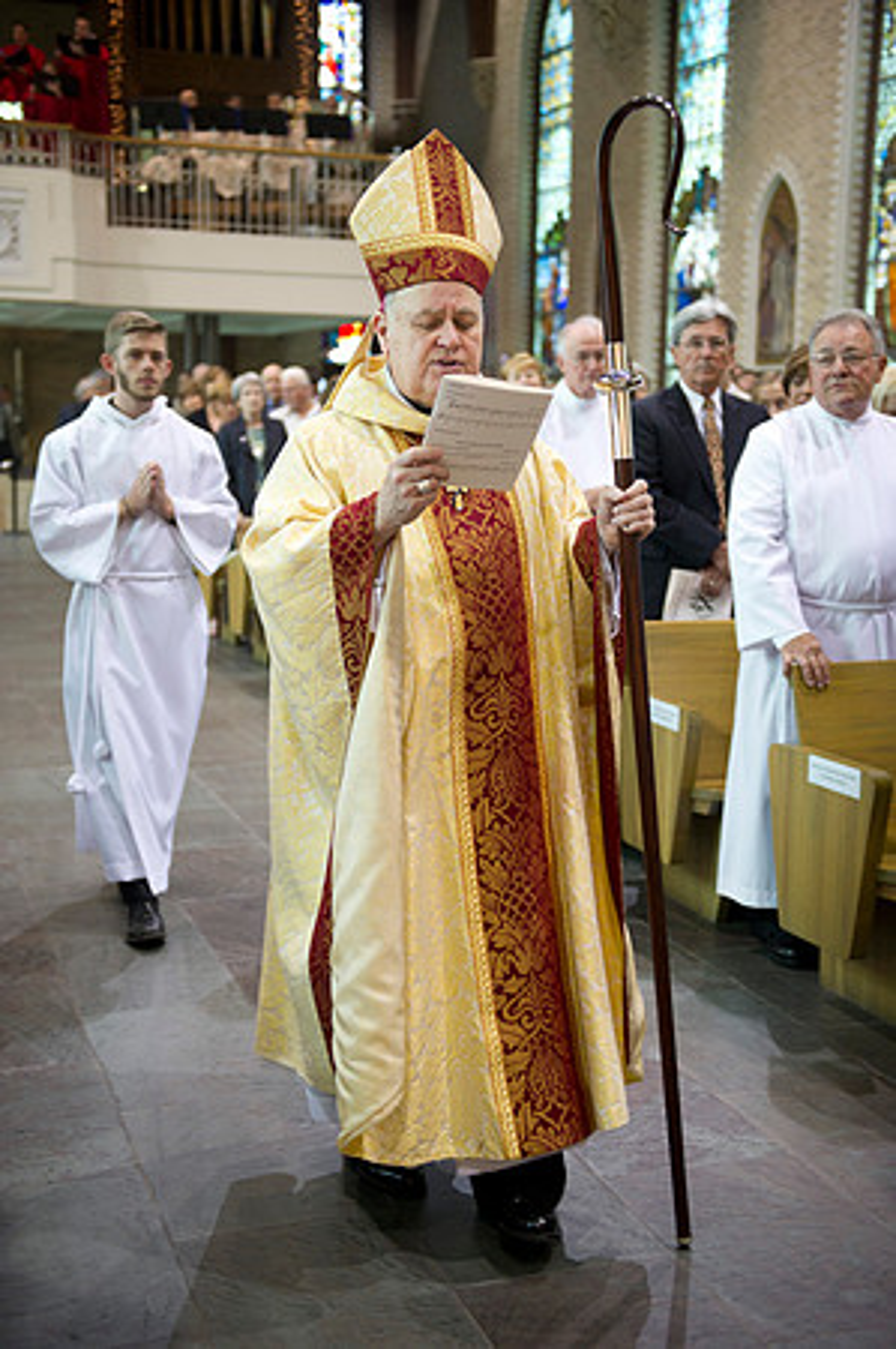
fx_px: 1796
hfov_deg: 28.0
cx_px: 448
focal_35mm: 48
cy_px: 674
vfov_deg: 41.2
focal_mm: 48
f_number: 2.8
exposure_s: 1/80
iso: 2000
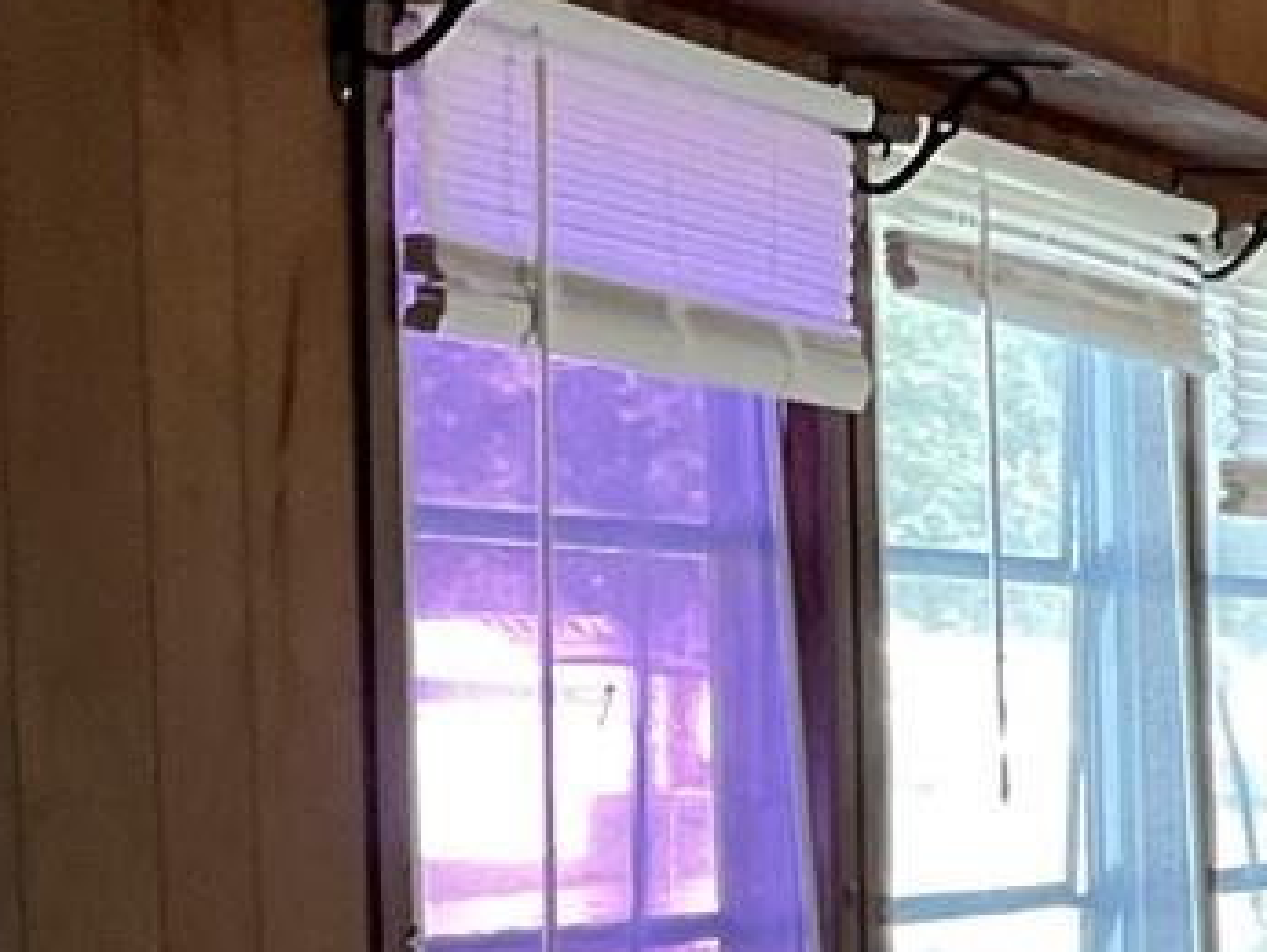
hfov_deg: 12.2
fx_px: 4908
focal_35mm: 134
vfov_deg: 10.9
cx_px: 2911
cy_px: 1164
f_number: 1.8
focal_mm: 3
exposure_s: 1/60
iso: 100
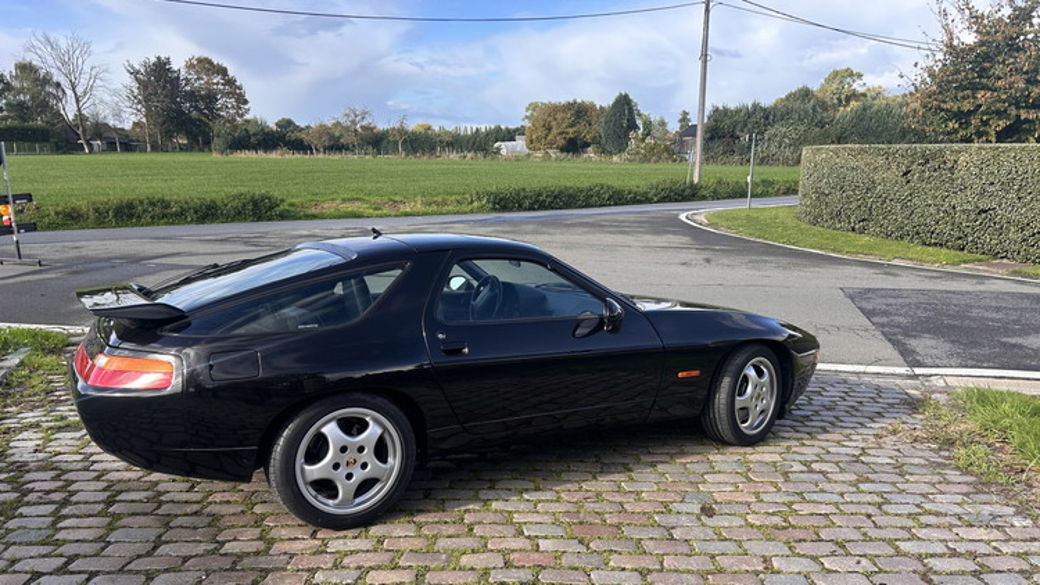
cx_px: 526
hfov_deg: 66.1
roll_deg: +0.0
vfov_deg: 40.0
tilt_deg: -14.5
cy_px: 345
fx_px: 800
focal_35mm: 29
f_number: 1.5
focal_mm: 5.7
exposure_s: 1/1575
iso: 50
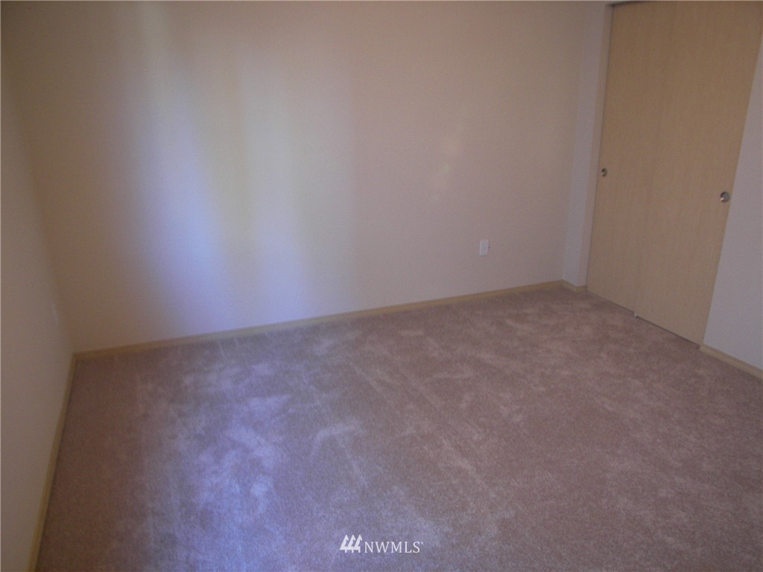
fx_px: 794
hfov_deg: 51.4
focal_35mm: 36
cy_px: 286
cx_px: 382
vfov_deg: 39.7
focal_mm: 6
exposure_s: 1/3.2
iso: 100
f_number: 2.8
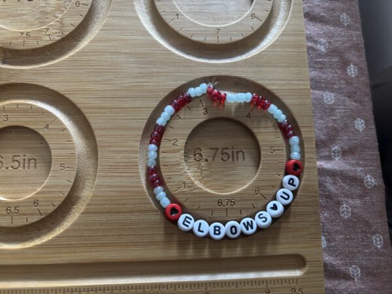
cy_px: 147
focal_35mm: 26
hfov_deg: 67.3
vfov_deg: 53.1
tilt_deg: -80.5
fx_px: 294
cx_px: 196
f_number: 1.6
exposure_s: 1/40
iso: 500
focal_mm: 5.96
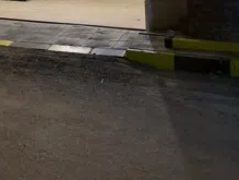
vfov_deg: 18.9
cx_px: -108
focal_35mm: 70
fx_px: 484
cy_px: -79
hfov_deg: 23.1
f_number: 1.78
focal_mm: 6.86
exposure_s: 1/25
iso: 1250
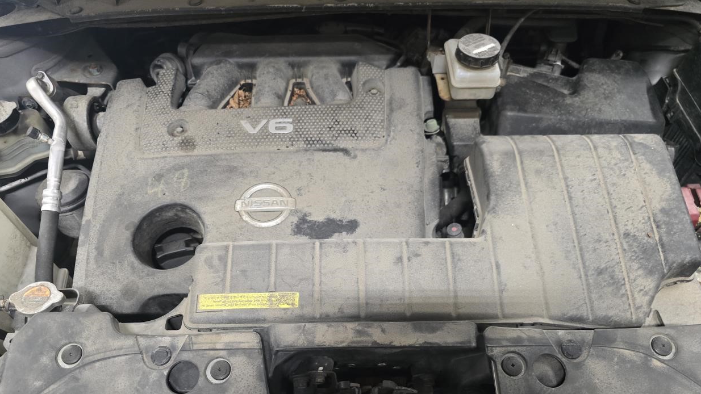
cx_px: 343
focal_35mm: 26
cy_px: 260
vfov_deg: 43.8
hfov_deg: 71.9
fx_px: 483
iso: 1000
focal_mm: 6.3
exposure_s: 1/120
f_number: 1.7
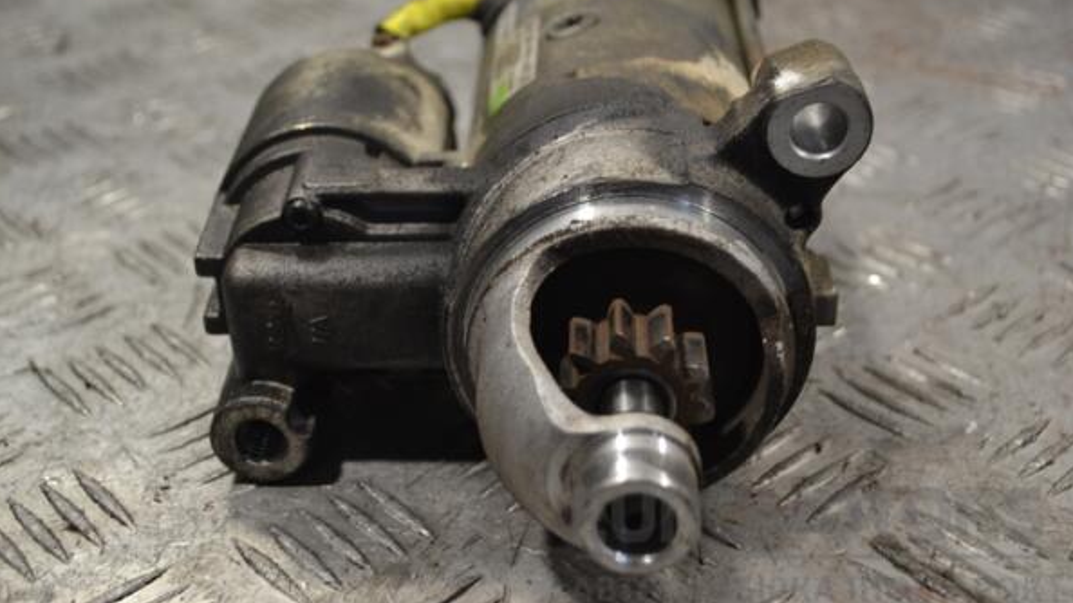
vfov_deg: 21.6
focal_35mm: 56
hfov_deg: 37.5
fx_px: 1580
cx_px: 536
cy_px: 274
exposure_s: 1/100
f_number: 5
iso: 400
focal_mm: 35
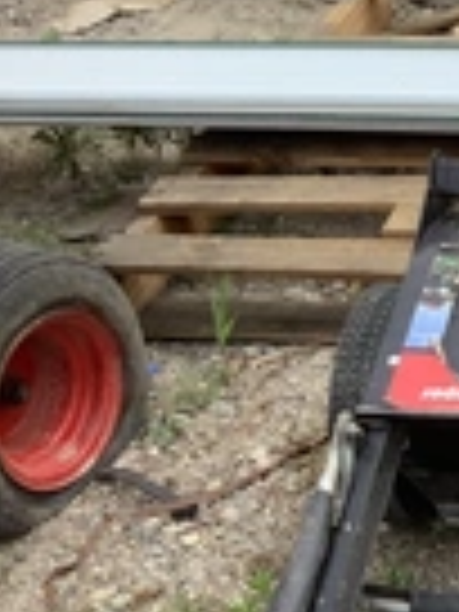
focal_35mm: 91
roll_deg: +3.6
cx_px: 896
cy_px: 500
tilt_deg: -41.1
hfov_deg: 13.9
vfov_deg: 21.2
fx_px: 1609
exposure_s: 1/574
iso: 25
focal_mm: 3.3
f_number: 2.4
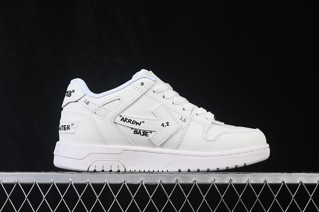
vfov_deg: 18.2
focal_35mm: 75
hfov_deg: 27.0
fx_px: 665
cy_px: 106
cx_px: 160
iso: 160
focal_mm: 50
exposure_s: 1/80
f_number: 8
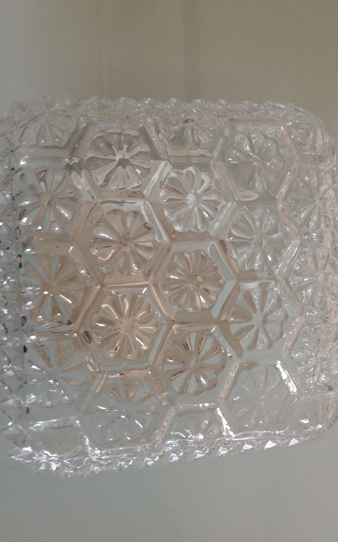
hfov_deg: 32.0
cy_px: 267
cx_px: 163
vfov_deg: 49.3
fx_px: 590
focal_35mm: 40
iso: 100
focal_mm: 4.28
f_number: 2.4
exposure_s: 1/15
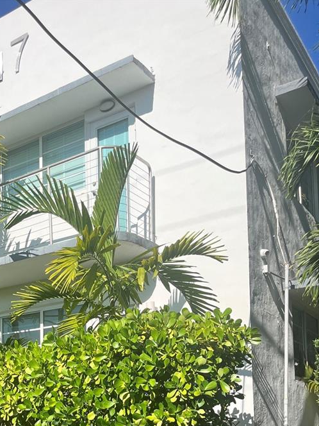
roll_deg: +1.0
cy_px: 384
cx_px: 33
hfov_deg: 29.6
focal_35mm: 47
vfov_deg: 37.7
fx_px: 577
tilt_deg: +5.6
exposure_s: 1/3876
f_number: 1.6
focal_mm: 5.1
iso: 50
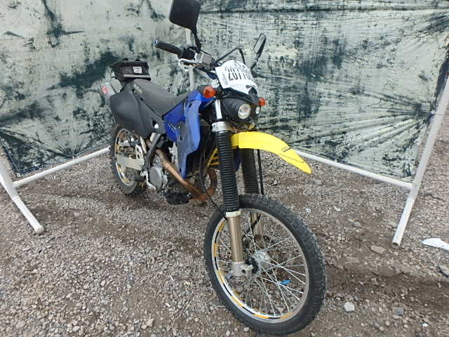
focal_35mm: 21
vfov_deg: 63.4
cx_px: 224
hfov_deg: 79.0
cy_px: 168
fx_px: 272
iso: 125
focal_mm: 3.7
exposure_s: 1/320
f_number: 3.5
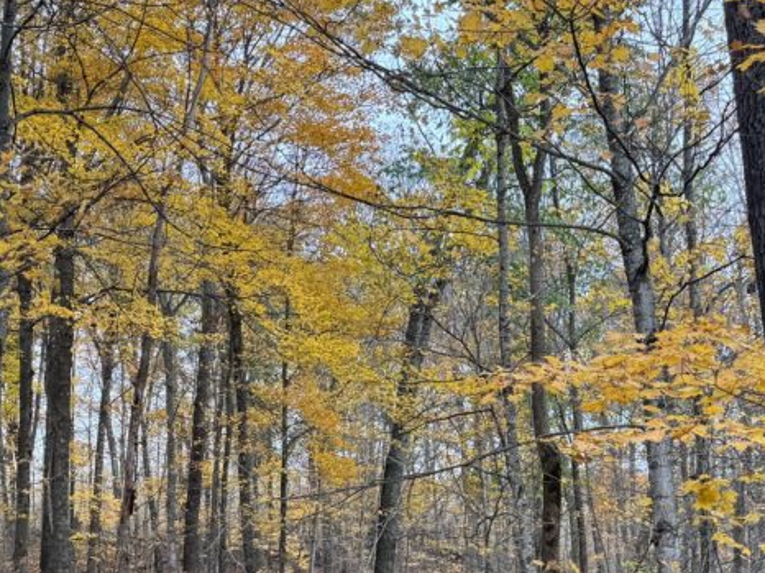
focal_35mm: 55
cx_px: 208
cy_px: 488
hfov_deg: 34.3
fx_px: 1215
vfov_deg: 25.9
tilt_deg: +4.1
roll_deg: +0.4
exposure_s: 1/249
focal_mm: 6.76
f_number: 1.78
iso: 64
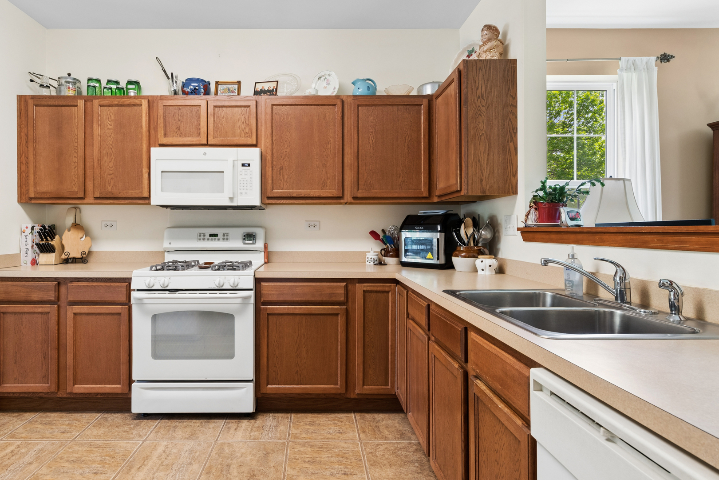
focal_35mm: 18
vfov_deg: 67.4
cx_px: 360
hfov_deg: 90.0
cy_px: 240
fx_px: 359
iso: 250
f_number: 8
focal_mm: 12
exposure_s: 1/20
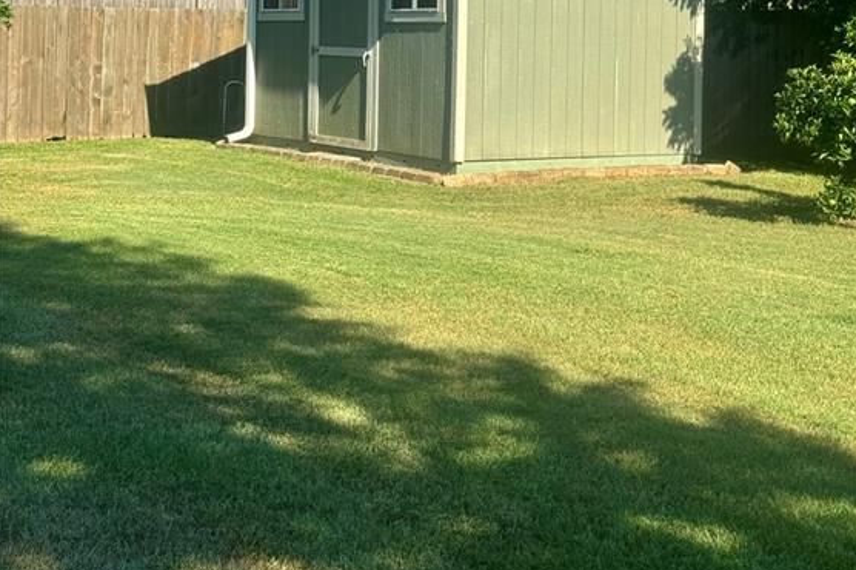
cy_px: 62
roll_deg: -0.3
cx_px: 440
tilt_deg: -1.9
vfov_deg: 19.4
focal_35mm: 69
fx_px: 1640
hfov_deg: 29.3
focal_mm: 6.76
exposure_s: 1/2415
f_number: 1.78
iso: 64
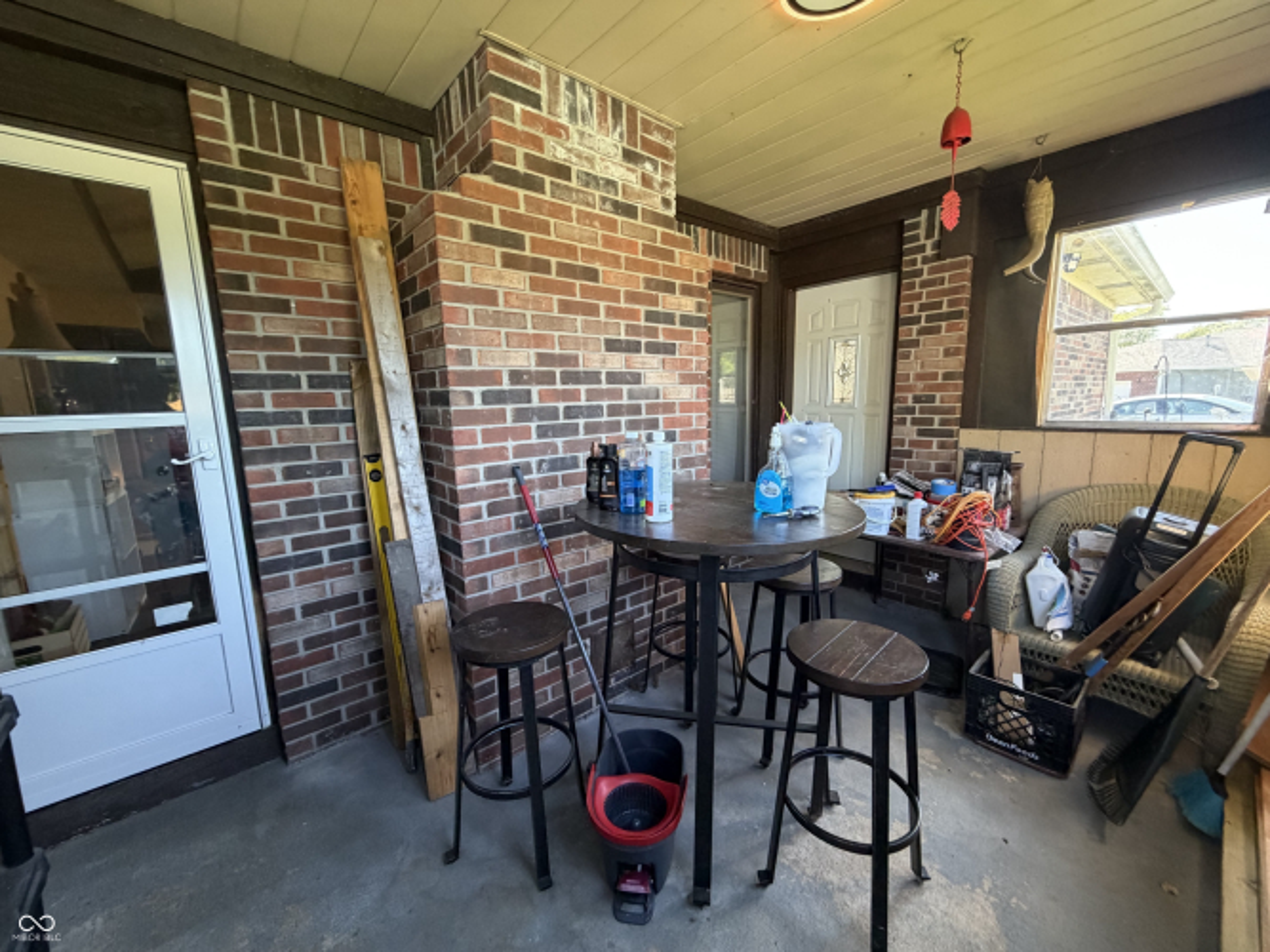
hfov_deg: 102.1
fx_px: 514
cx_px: 635
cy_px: 476
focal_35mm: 14
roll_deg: +2.2
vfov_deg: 85.7
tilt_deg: -8.0
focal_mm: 2.22
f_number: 2.2
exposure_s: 1/78
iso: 320
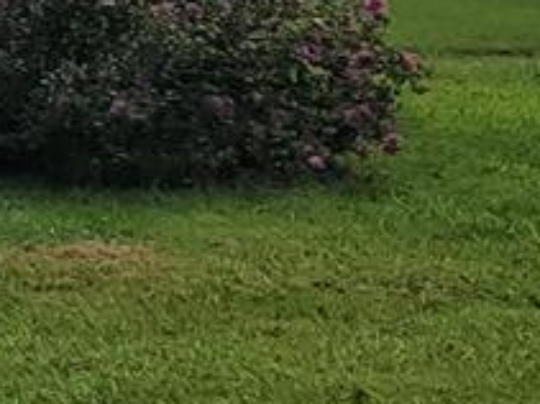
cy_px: -437
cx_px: -1077
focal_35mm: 197
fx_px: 3071
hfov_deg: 8.4
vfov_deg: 7.2
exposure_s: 1/2169
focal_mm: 4.3
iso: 50
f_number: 2.4
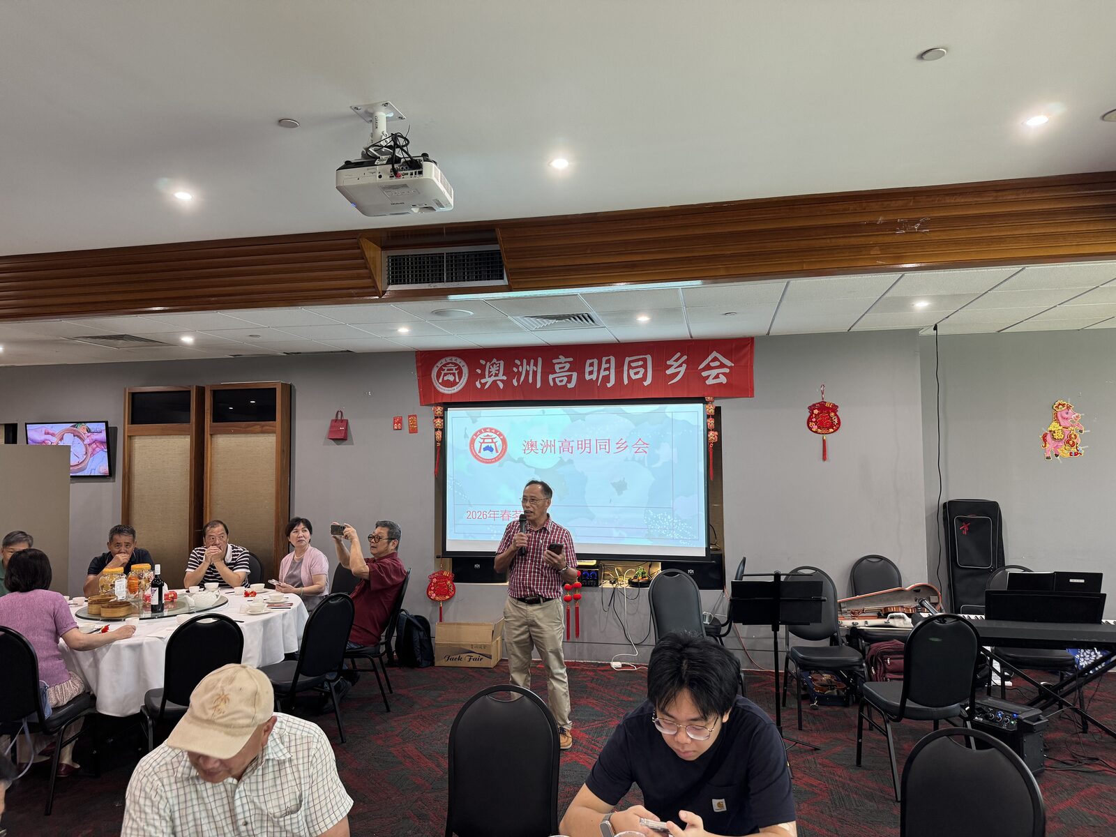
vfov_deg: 56.8
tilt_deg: +3.5
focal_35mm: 24
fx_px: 774
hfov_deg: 71.6
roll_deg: +0.8
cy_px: 418
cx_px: 558
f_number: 1.78
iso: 200
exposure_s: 1/50
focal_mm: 6.76
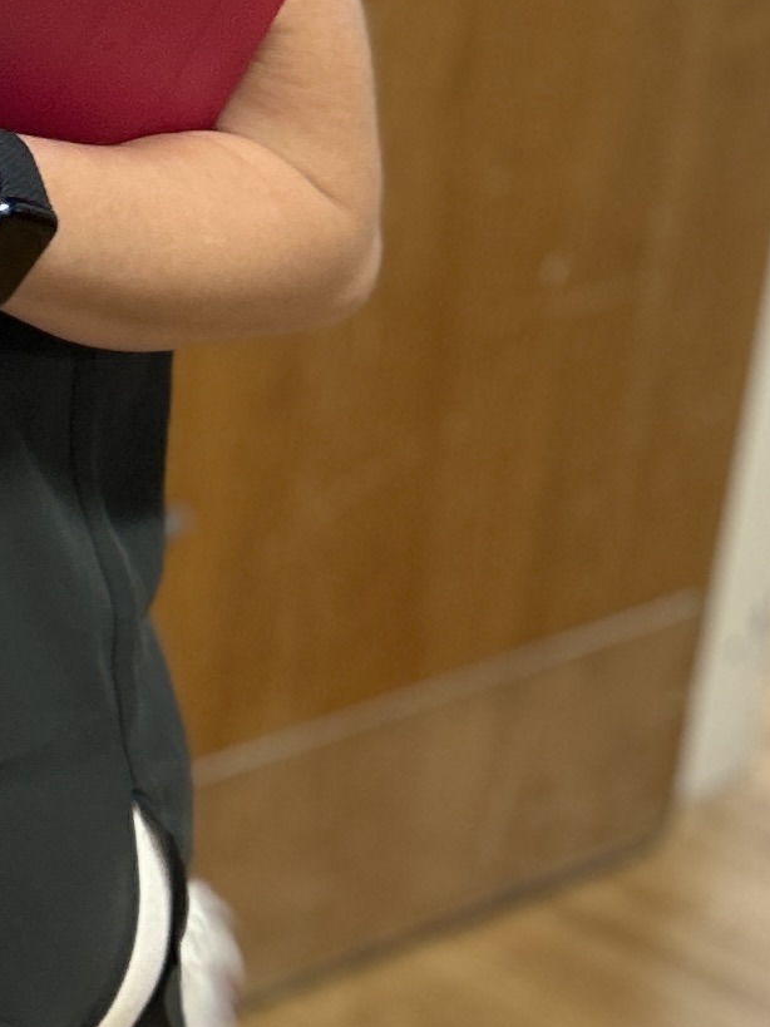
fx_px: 3797
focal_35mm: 128
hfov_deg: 10.1
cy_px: 148
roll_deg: -0.6
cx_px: -1084
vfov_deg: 15.3
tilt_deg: -18.0
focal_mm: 5.7
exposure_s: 1/60
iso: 160
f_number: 1.5
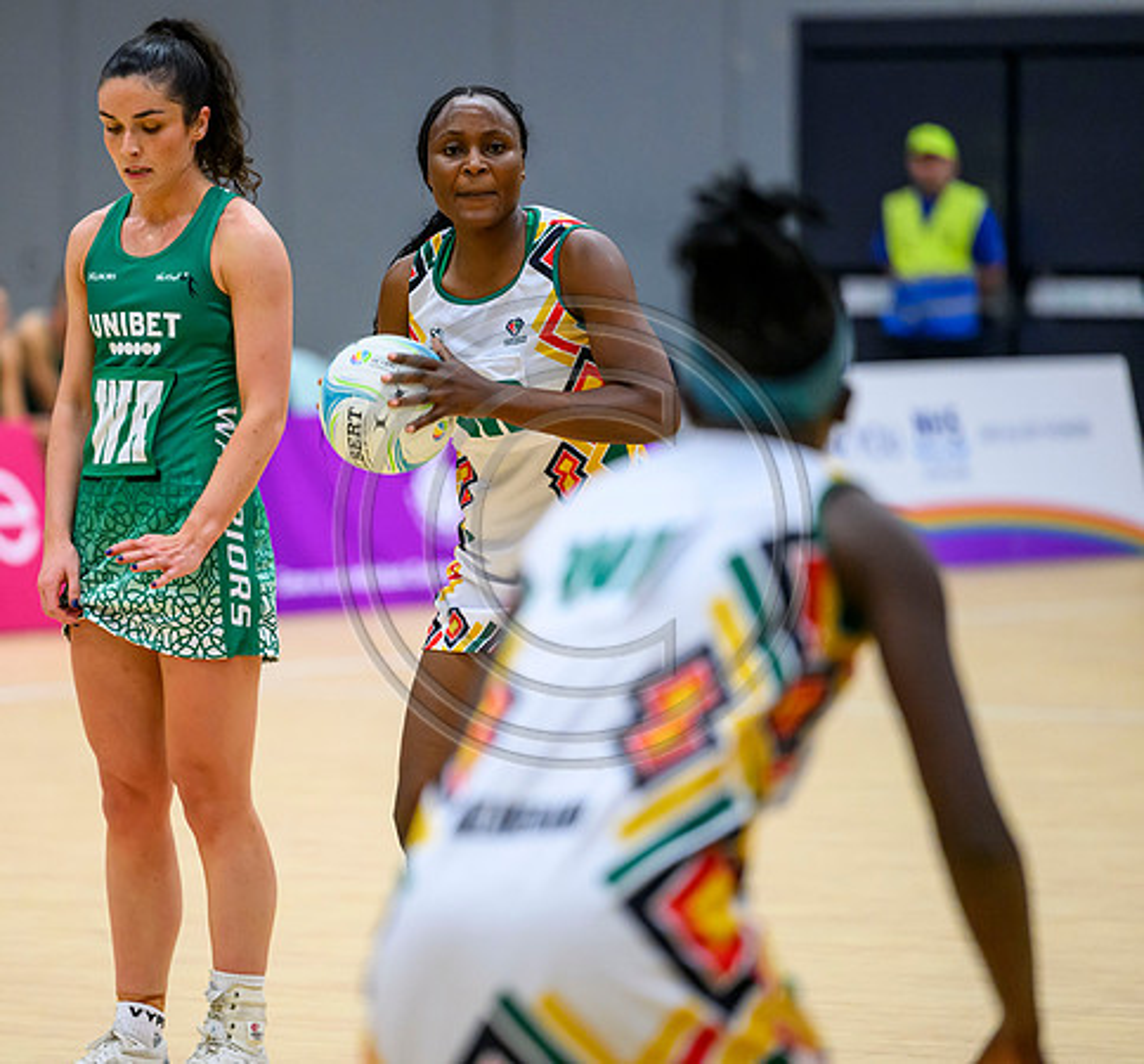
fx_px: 8999
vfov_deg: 6.8
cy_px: 529
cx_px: 342
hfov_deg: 7.3
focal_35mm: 249
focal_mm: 200
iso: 4000
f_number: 2.8
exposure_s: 1/1000
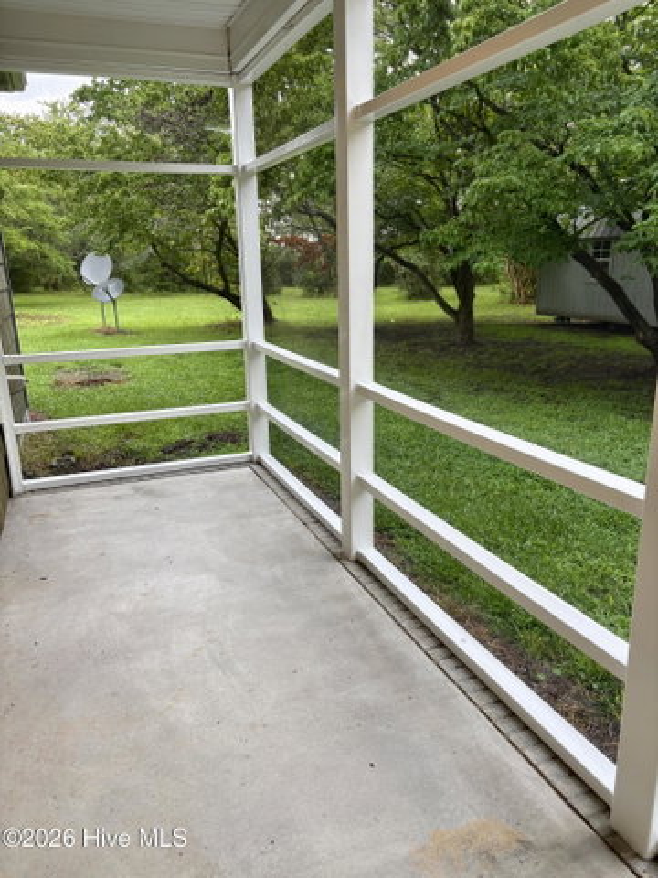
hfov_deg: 53.1
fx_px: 659
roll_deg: +1.1
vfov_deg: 67.3
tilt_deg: -15.4
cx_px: 329
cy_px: 439
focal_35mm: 26
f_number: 1.6
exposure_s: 1/120
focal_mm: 5.96
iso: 40
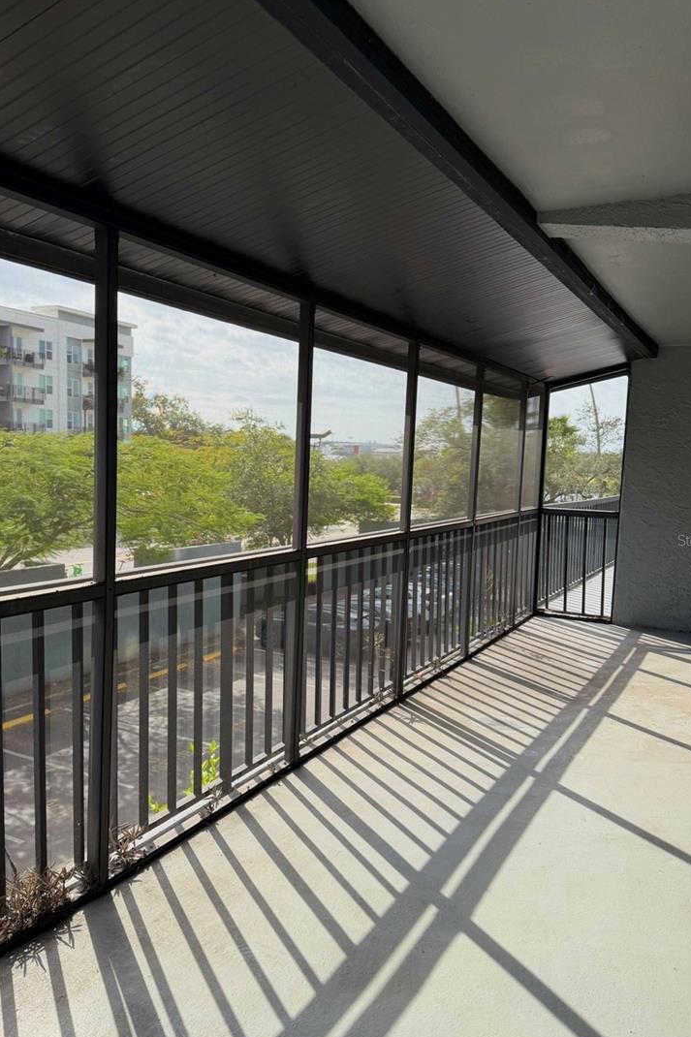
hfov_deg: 46.3
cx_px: 310
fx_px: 806
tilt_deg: -5.0
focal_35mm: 28
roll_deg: -2.1
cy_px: 540
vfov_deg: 65.5
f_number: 1.78
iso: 100
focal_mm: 6.76
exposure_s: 1/2370
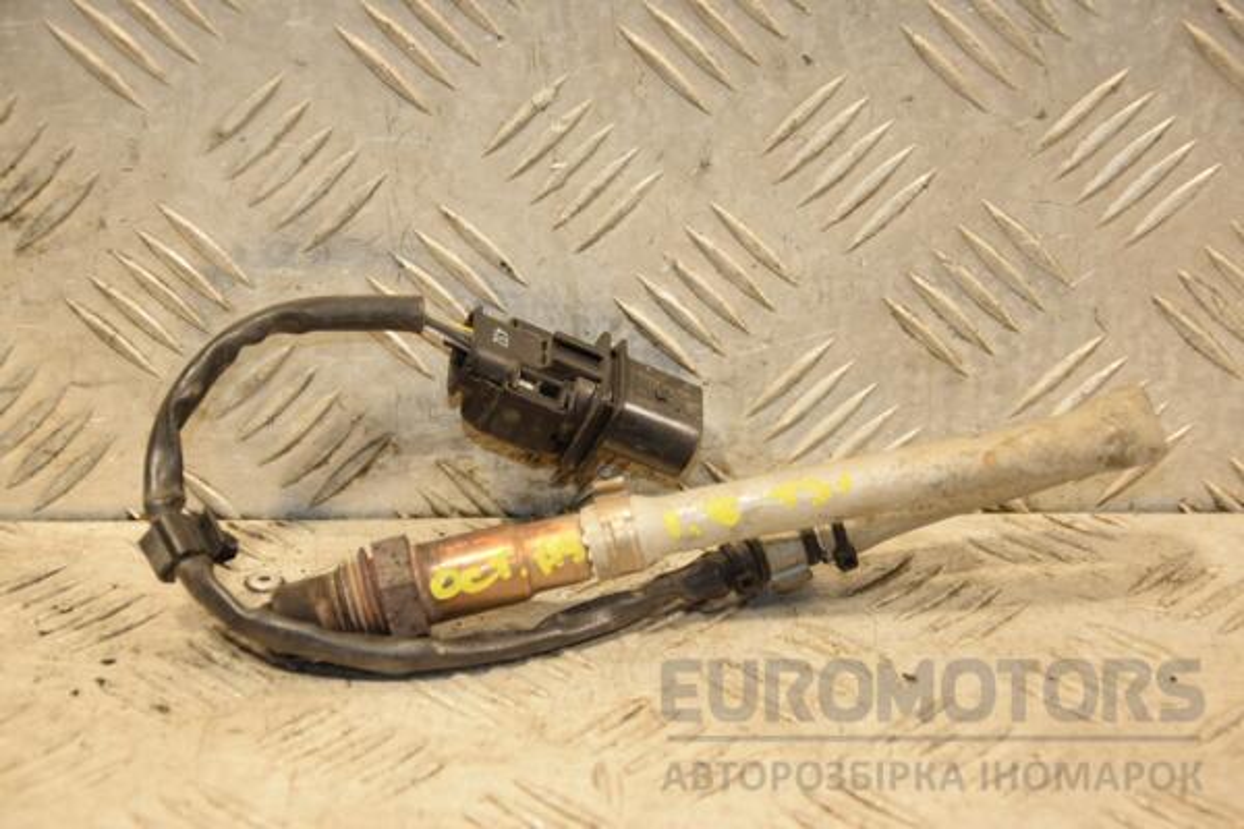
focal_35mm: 93
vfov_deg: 14.7
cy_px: 414
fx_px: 3213
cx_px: 622
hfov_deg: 21.9
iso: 800
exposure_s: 1/160
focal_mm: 62
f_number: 5.3
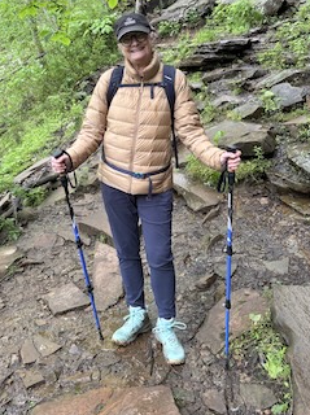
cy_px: 143
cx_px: 136
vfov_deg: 48.3
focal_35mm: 38
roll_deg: +1.2
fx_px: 455
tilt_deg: -7.9
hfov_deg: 37.6
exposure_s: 1/60
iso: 250
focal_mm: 5.96
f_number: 1.6
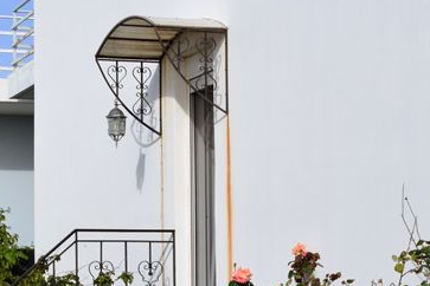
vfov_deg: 10.4
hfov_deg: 15.6
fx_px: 1564
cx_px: 118
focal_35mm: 131
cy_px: 254
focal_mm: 45
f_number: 10
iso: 200
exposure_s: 1/400
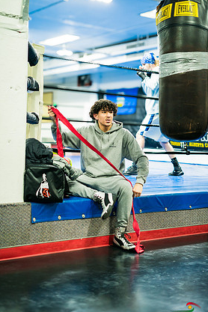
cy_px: 159
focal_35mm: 54
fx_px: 468
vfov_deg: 36.9
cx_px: 100
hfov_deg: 25.1
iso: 1250
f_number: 1.8
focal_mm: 50
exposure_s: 1/250
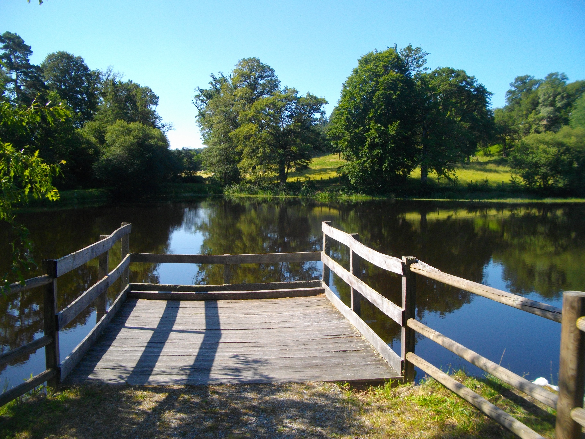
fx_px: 524
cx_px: 292
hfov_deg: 58.4
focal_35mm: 31
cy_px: 220
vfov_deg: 45.4
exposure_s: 1/80
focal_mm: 5.7
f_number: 8.8
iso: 100
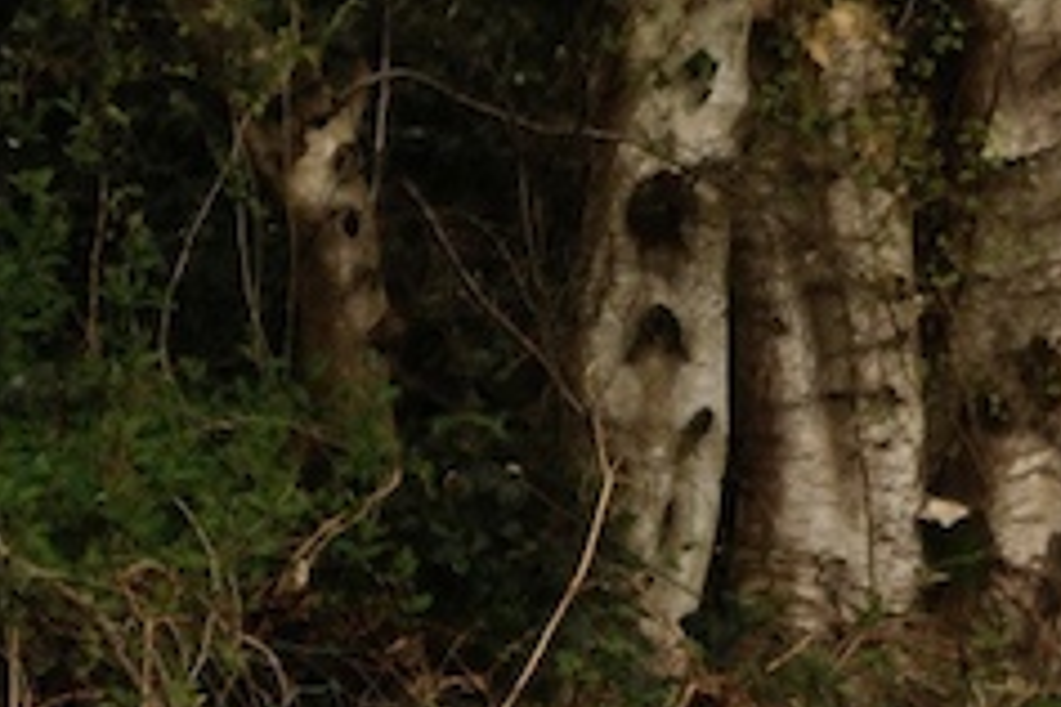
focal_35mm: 357
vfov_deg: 3.8
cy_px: 9
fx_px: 10526
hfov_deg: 5.8
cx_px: 967
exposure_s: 1/250
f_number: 5.6
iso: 500
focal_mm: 55
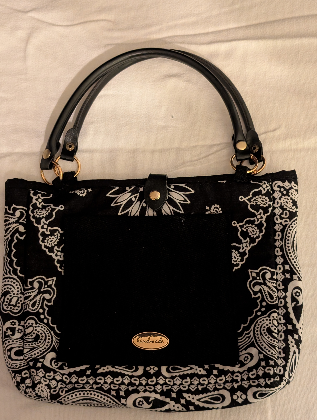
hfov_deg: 29.7
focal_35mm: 49
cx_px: 158
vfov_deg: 38.9
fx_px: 597
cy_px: 210
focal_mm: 6.9
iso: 698
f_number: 1.68
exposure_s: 1/20
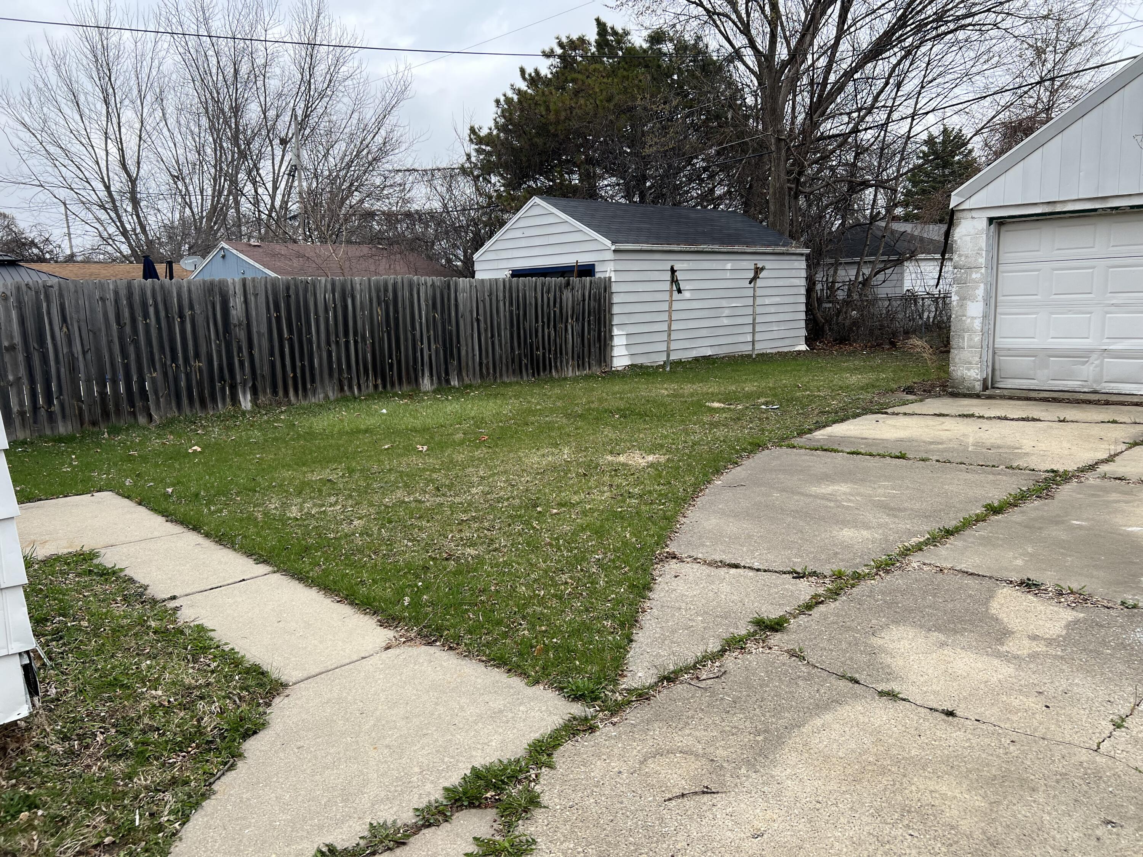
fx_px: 859
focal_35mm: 26
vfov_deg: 53.1
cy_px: 428
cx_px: 572
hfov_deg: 67.3
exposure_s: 1/1159
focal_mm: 5.7
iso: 50
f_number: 1.5
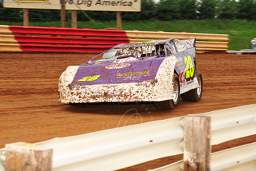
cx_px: 128
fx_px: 796
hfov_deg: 18.3
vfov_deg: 12.2
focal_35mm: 112
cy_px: 86
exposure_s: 1/320
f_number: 8
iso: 640
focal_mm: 112
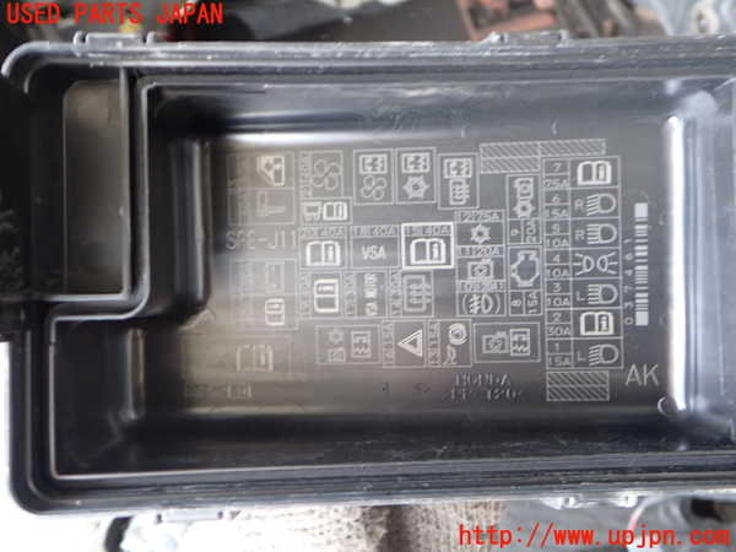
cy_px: 276
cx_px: 368
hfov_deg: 60.0
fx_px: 638
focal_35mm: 30
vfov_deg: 46.8
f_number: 2.3
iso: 250
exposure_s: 1/30
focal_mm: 5.4
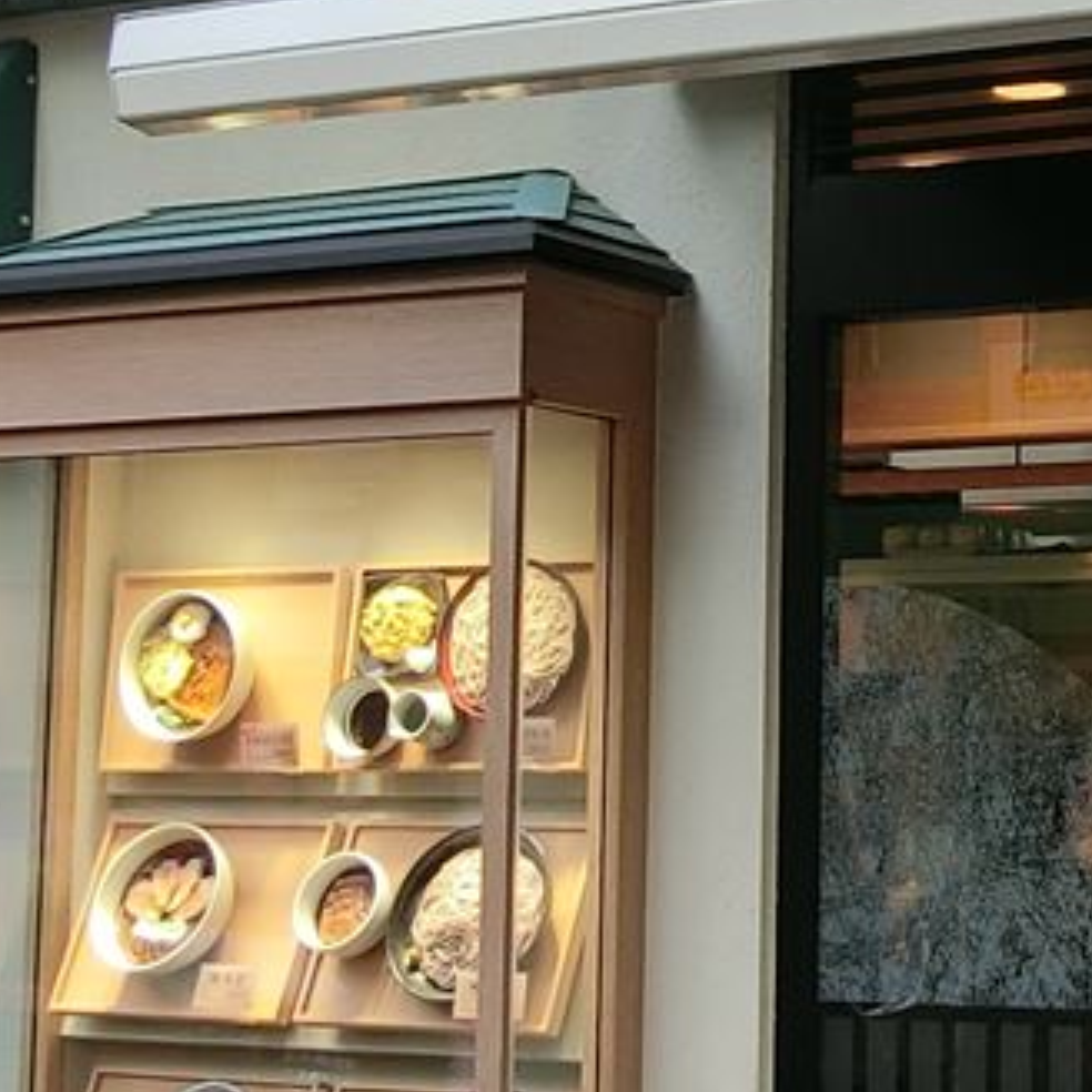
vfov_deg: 21.1
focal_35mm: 82
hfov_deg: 20.1
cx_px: 1225
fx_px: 2927
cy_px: 456
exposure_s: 1/160
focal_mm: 4.06
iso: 80
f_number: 2.7
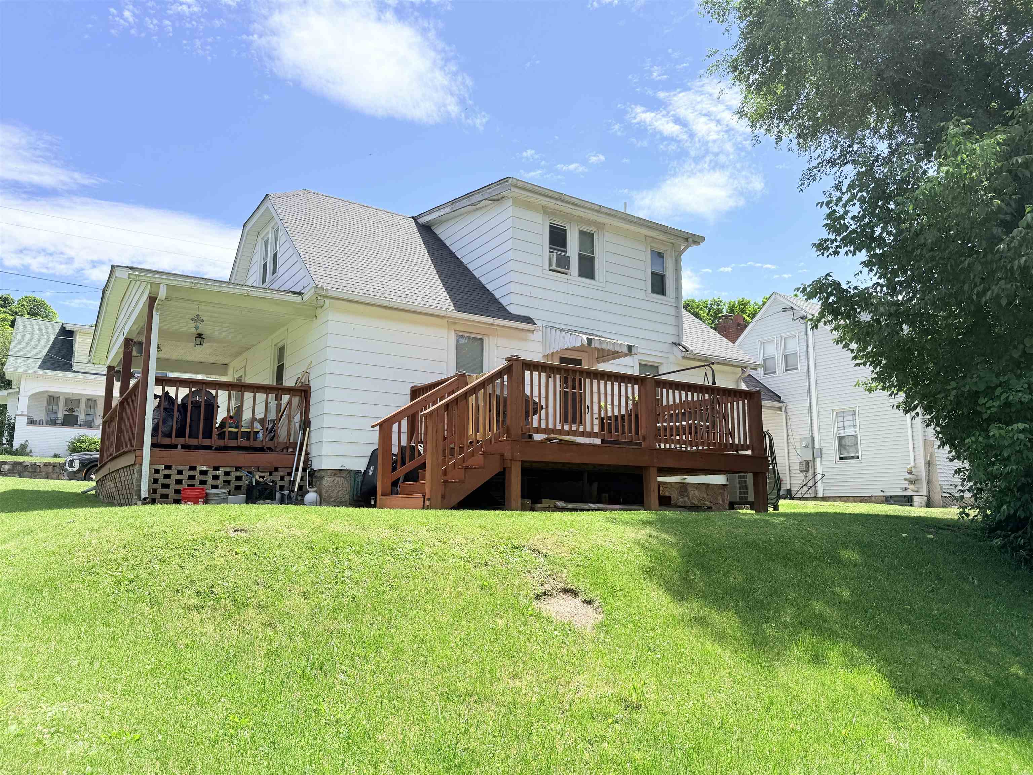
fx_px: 716
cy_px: 388
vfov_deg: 56.8
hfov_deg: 71.6
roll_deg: -0.6
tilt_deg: +9.9
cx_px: 516
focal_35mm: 24
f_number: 1.78
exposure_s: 1/3425
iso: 80
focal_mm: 6.76
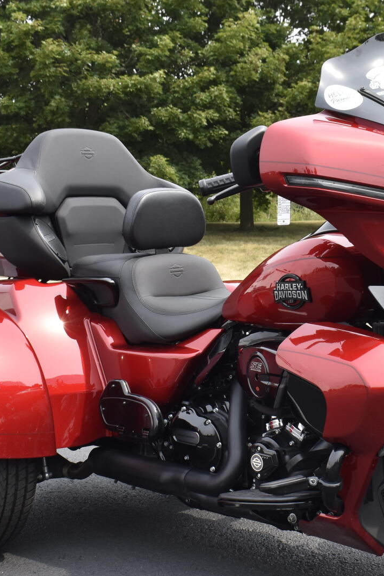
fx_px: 1118
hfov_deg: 19.4
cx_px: 282
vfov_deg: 28.8
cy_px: 336
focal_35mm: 70
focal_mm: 25
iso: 400
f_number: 9
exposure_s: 1/320
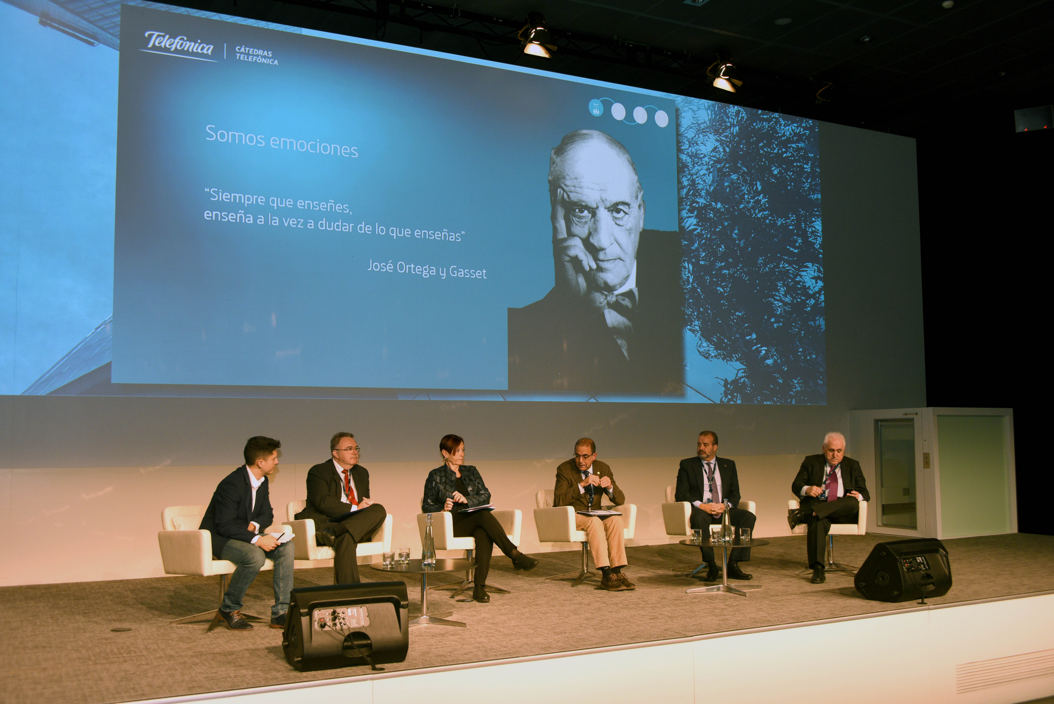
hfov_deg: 50.7
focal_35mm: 38
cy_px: 352
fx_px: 1113
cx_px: 527
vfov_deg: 35.1
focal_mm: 38
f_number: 5
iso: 640
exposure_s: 1/80
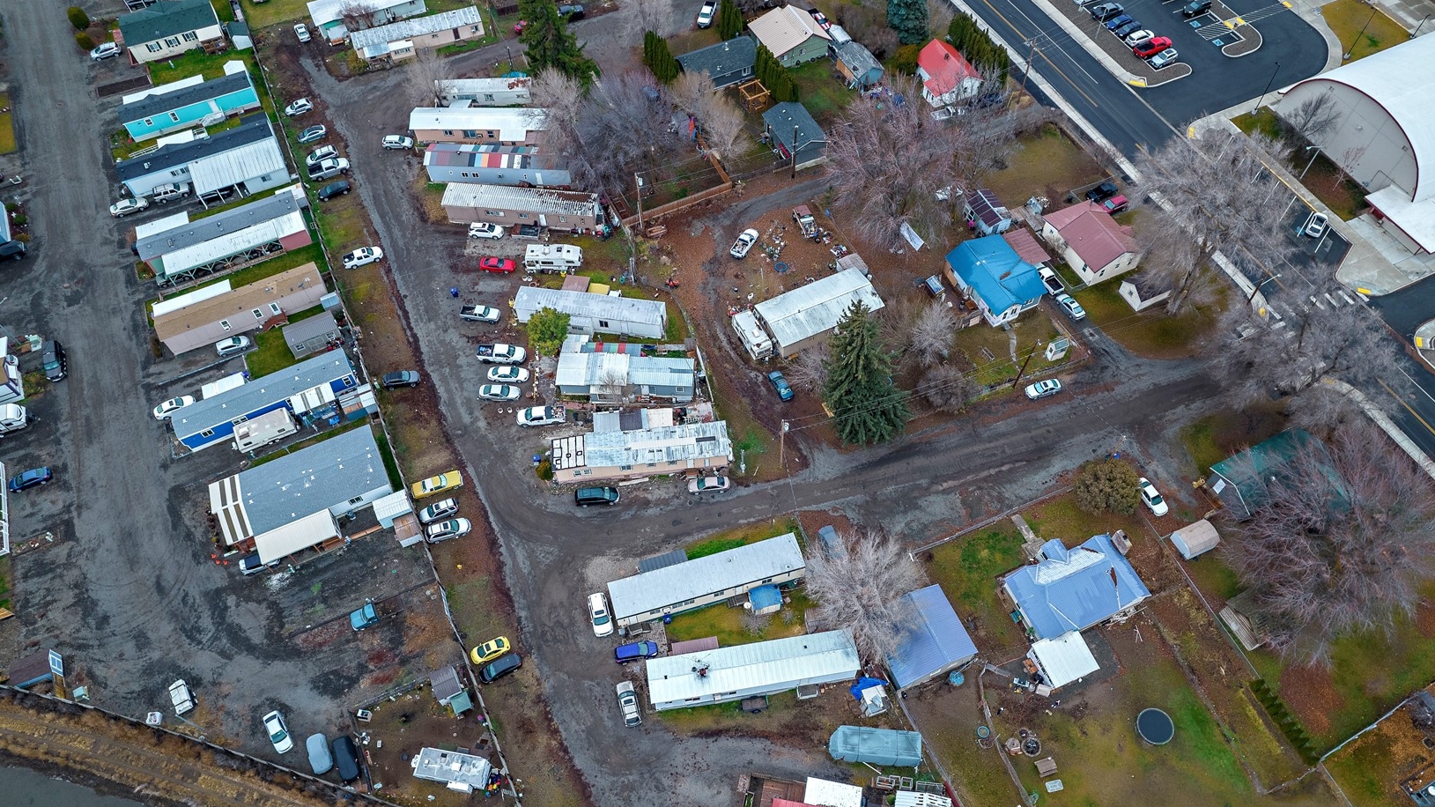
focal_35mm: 24
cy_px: 470
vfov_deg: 47.5
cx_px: 740
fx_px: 913
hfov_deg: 76.3
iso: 100
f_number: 2.8
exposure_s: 1/13
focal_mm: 8.38
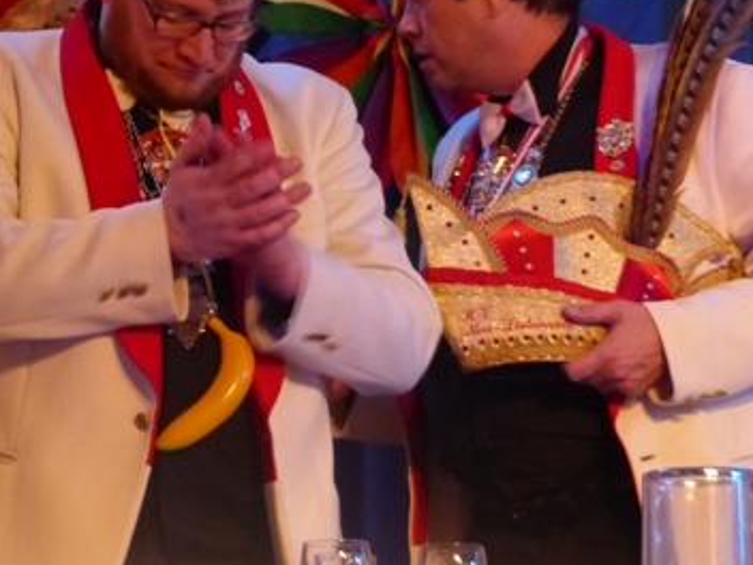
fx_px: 4677
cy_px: 178
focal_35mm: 215
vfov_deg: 6.9
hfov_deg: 9.2
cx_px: 163
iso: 800
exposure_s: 1/30
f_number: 2.8
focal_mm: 22.6
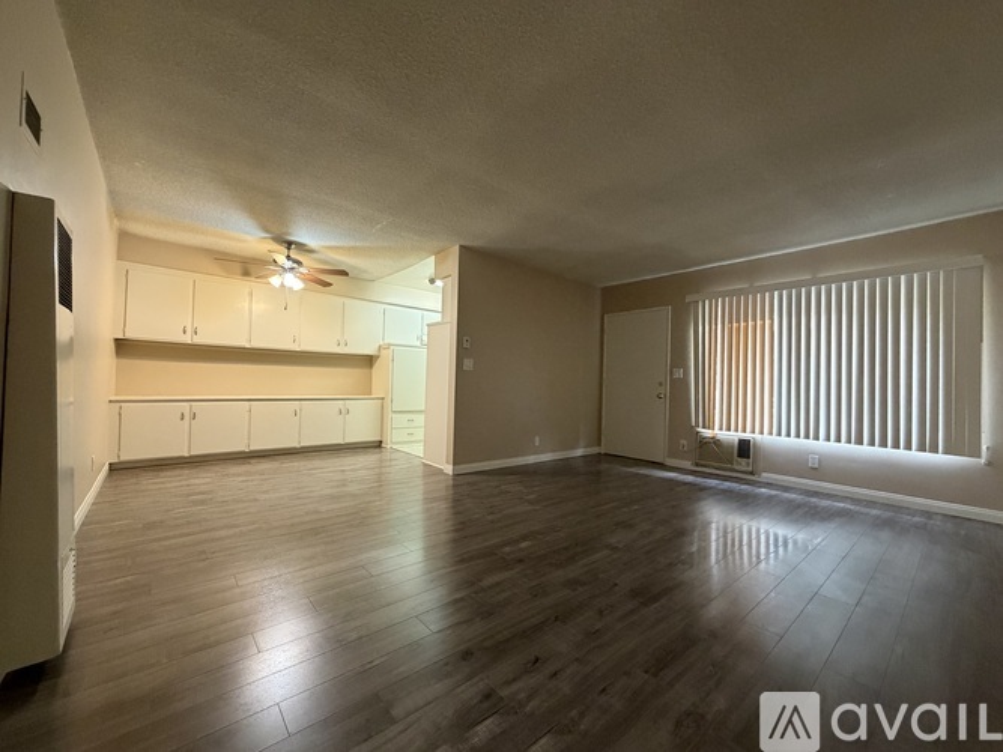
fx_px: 406
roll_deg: -1.4
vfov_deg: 85.7
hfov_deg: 102.1
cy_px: 376
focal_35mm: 14
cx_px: 502
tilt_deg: +0.9
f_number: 2.2
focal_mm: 2.22
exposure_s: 1/60
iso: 500
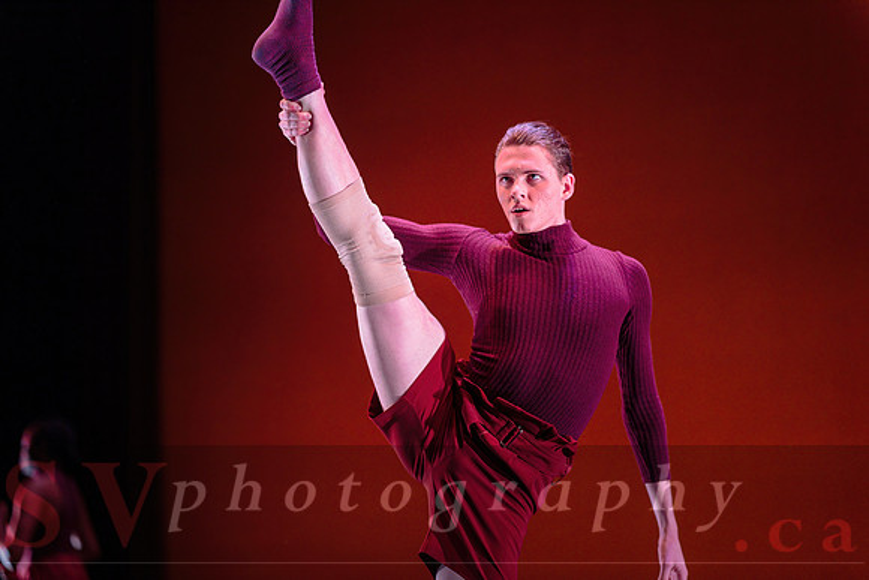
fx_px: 2538
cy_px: 290
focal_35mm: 105
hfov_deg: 19.4
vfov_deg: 13.0
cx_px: 434
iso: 1250
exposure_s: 1/400
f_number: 1.4
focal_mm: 105
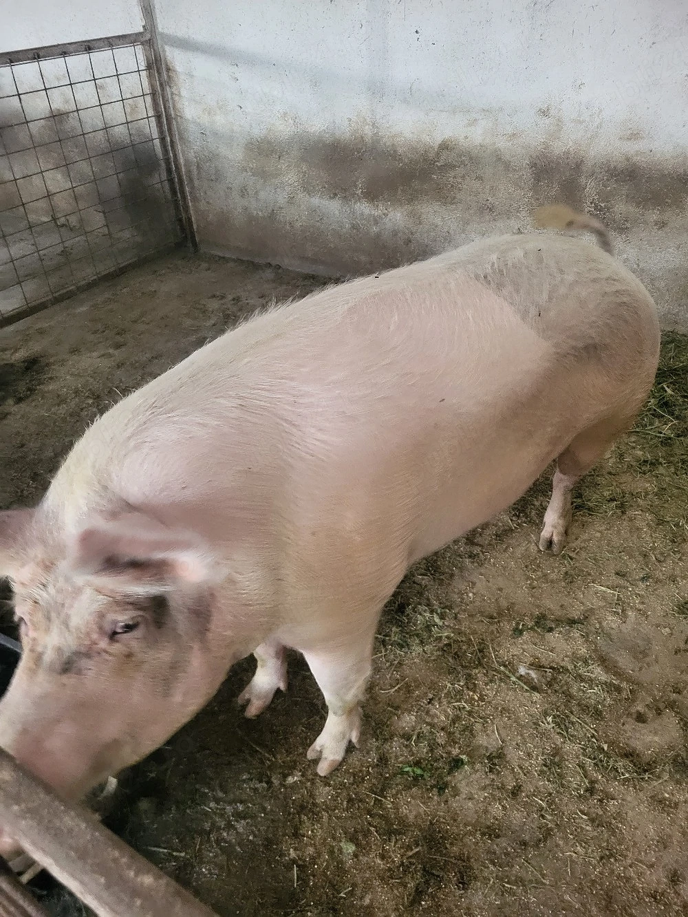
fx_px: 689
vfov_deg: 67.3
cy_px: 458
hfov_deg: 53.1
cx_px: 344
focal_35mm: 26
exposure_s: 1/50.3
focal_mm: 5.4
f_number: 1.8
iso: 640
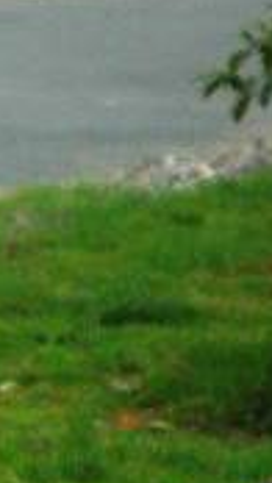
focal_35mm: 505
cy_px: 235
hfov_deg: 2.4
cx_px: -605
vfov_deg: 4.3
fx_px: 6469
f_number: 4.5
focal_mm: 70
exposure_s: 1/400
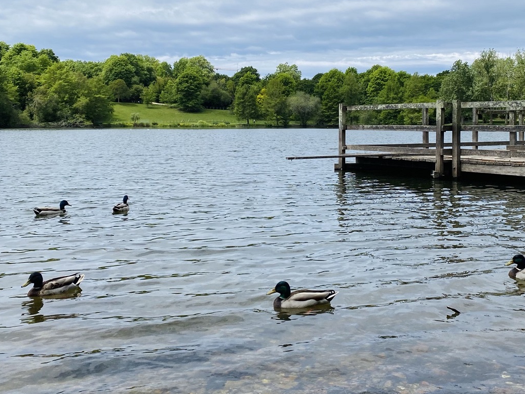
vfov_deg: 35.7
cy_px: 136
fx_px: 607
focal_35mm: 40
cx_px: 309
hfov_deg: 46.6
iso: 32
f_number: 1.8
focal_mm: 4.25
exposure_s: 1/4274
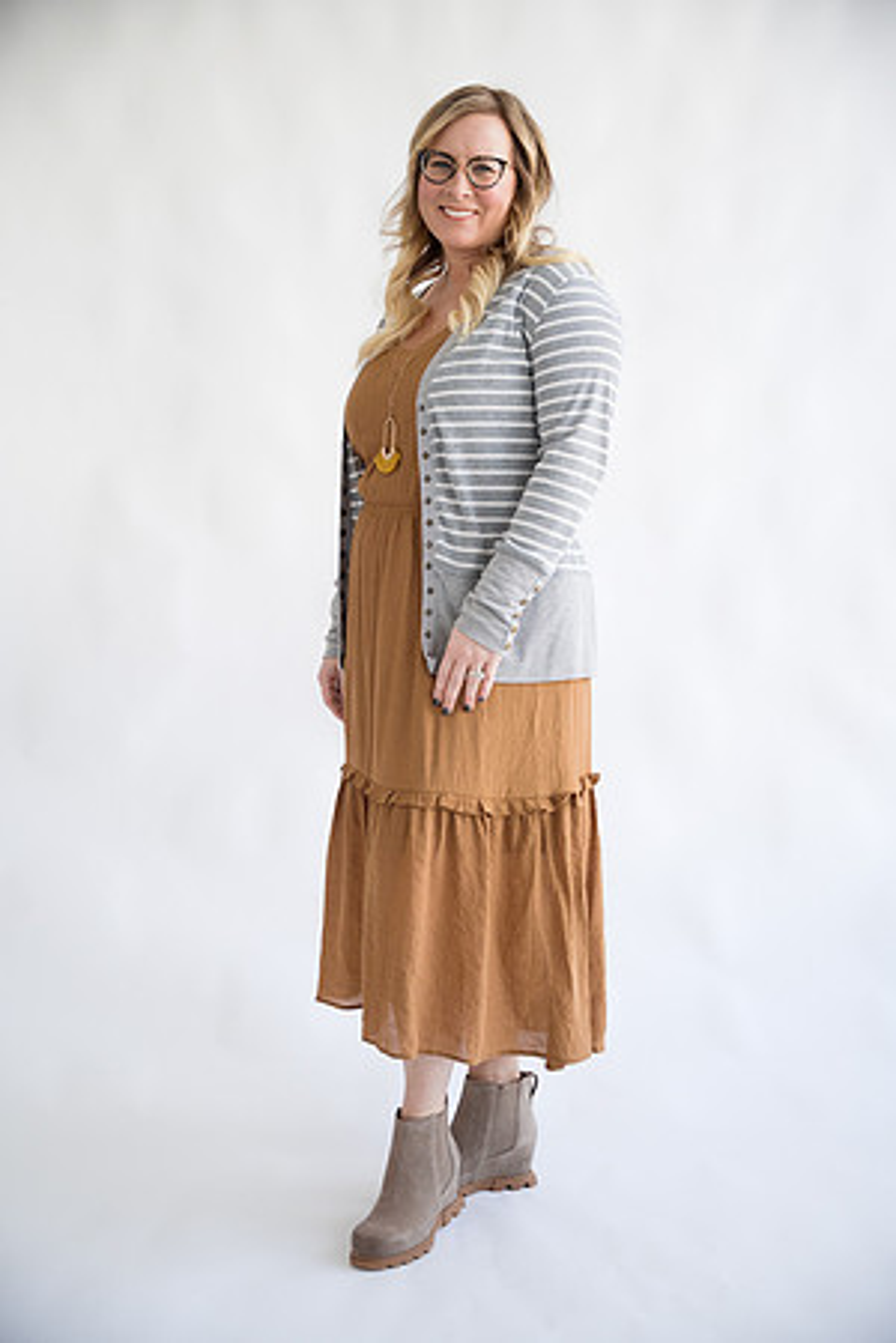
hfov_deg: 27.5
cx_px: 448
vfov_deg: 40.3
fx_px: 1833
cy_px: 672
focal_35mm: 49
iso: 1250
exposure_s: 1/640
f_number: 2.8
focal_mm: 49.1
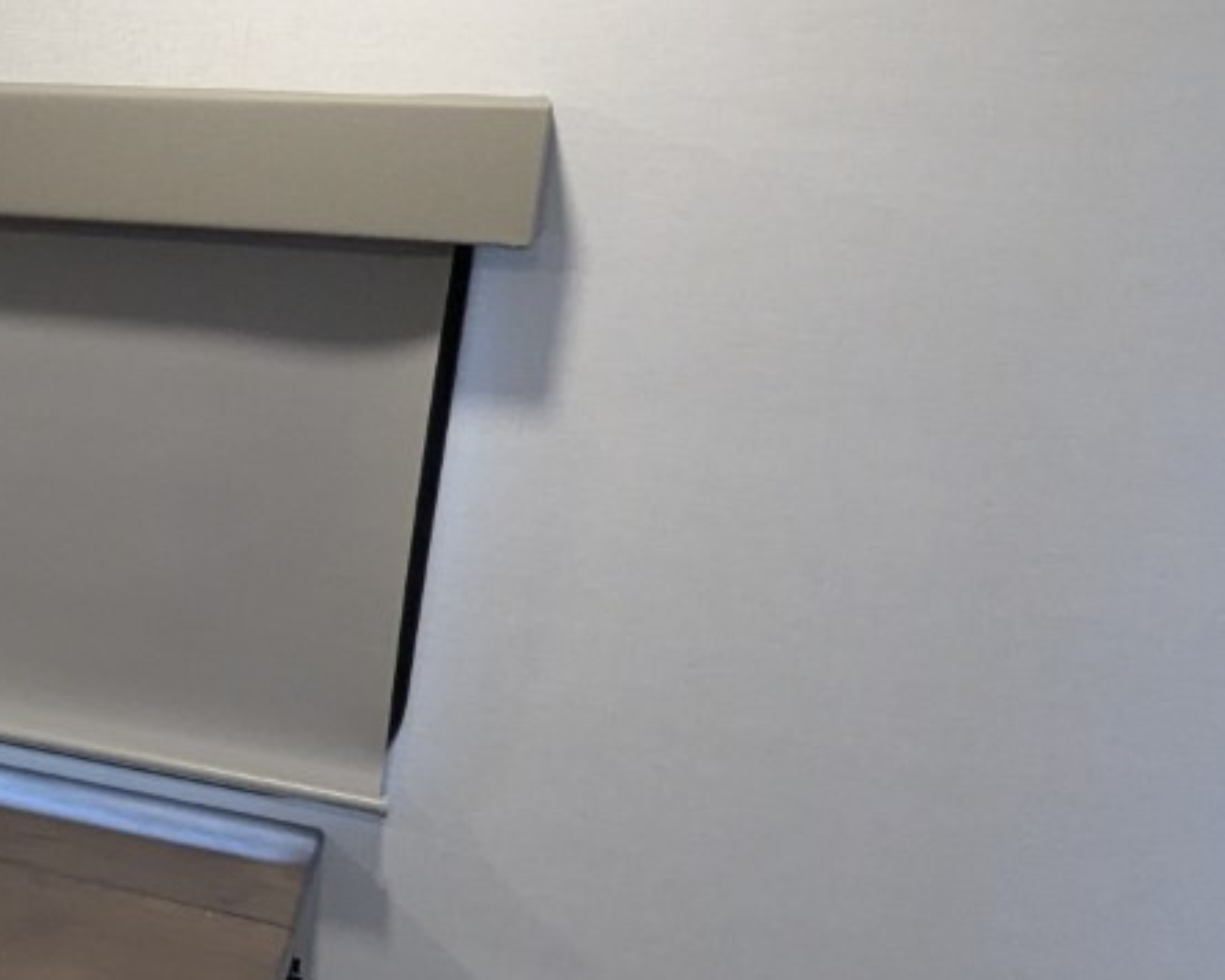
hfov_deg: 28.2
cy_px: 473
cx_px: -519
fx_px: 1777
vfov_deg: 30.8
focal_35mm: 49
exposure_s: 1/125
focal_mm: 2.35
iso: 370
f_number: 2.2
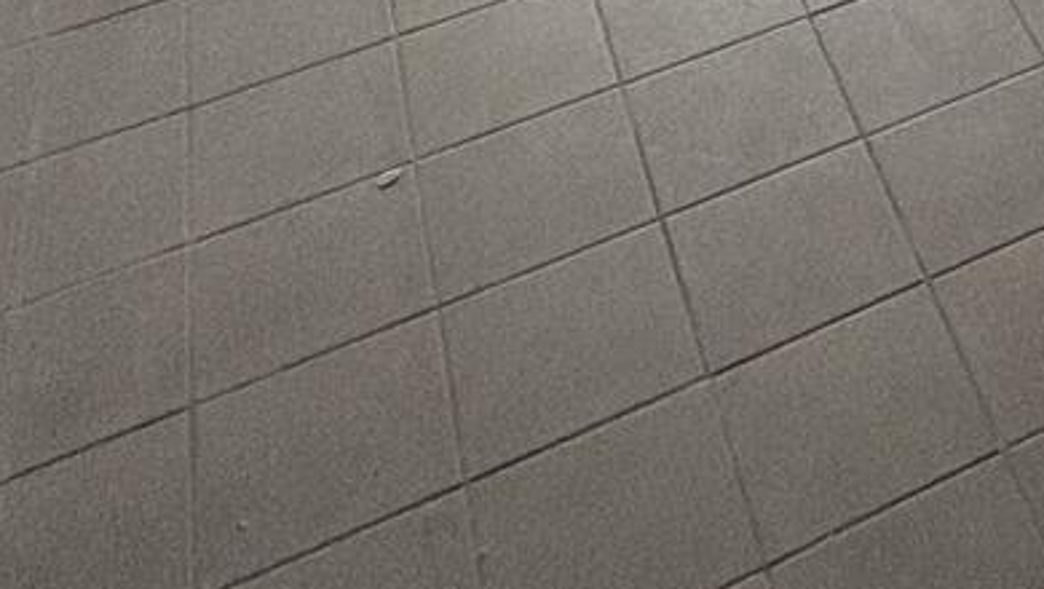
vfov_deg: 11.1
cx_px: 1298
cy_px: -1127
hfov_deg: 25.0
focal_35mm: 75
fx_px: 2078
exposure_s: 1/99
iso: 200
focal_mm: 2.22
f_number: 2.2
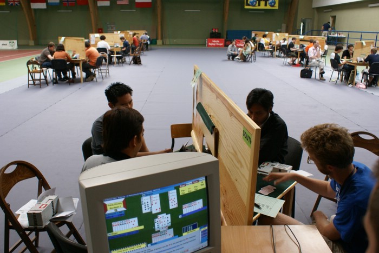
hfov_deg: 61.9
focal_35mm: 30
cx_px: 190
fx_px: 316
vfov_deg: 43.7
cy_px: 126
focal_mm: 20
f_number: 5.6
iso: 400
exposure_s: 1/40
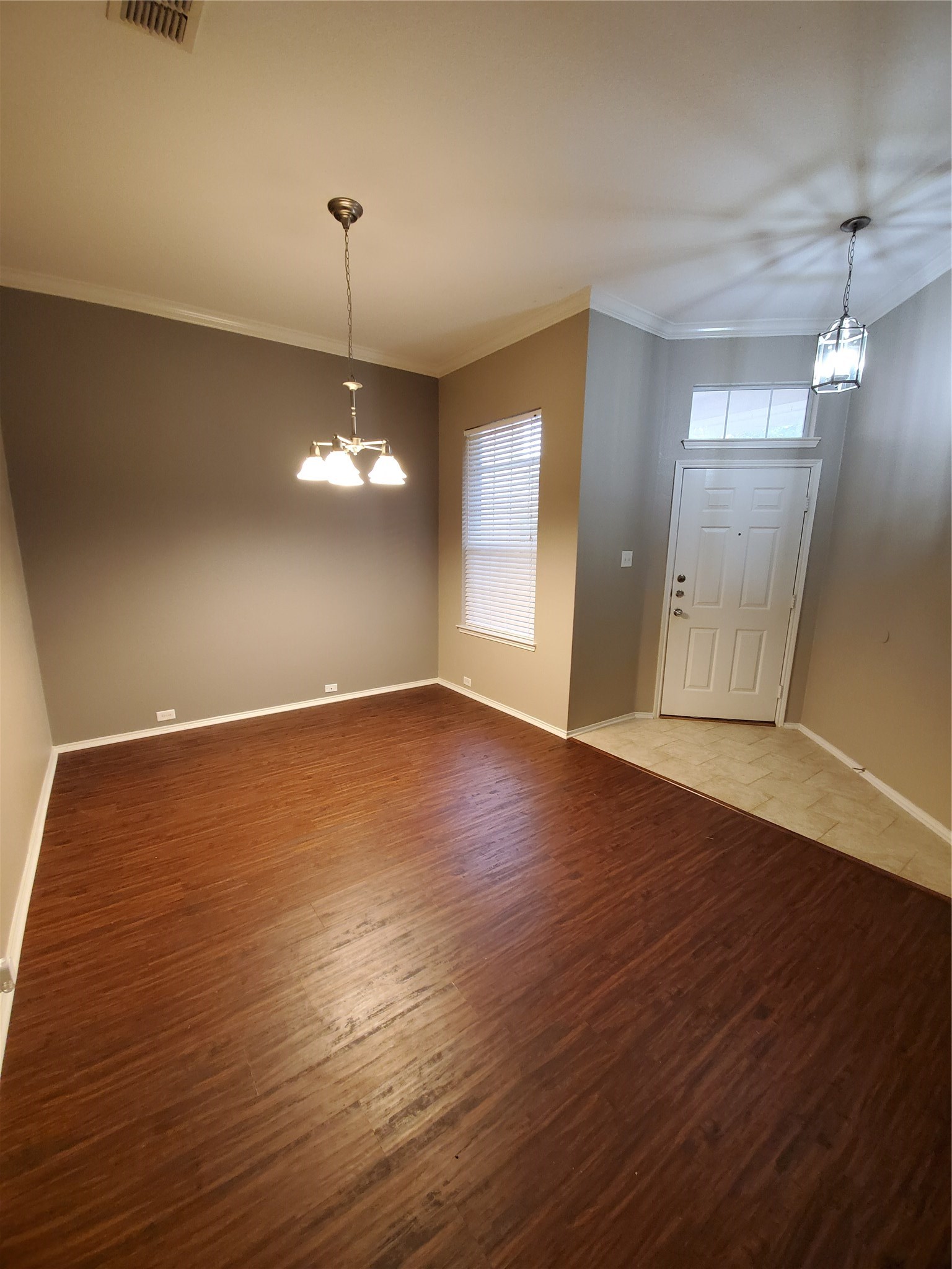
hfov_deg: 89.9
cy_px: 634
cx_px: 476
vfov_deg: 106.2
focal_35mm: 13
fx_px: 477
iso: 400
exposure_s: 1/60
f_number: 2.2
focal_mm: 1.8
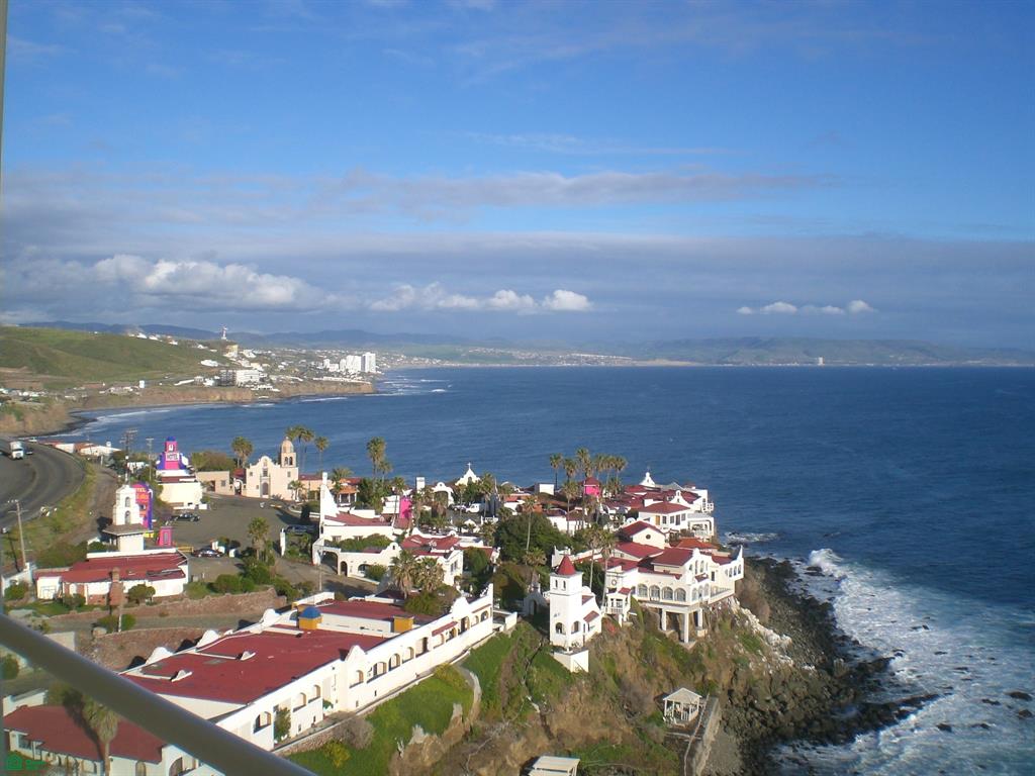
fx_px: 1136
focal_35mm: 38
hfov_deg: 49.0
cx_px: 518
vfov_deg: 37.7
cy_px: 388
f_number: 4.4
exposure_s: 1/500
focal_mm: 6.3
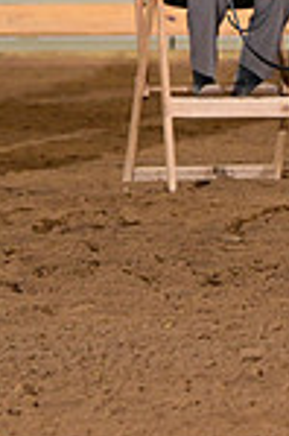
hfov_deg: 2.6
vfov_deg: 3.9
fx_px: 6360
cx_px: 674
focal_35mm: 527
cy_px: -104
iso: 2500
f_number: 5.6
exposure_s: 1/200
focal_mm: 135
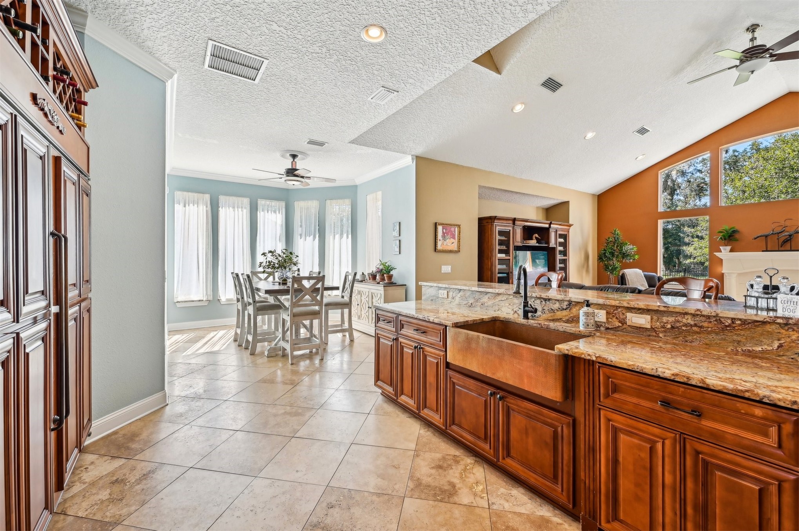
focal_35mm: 14
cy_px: 266
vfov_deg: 81.1
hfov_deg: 104.3
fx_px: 310
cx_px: 400
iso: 400
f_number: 8
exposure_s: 1/45
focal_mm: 14
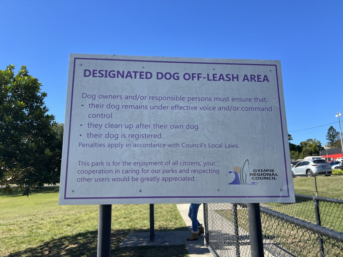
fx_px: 258
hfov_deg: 67.3
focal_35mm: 26
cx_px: 172
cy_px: 128
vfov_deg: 53.1
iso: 50
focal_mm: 5.7
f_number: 1.5
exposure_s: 1/2299
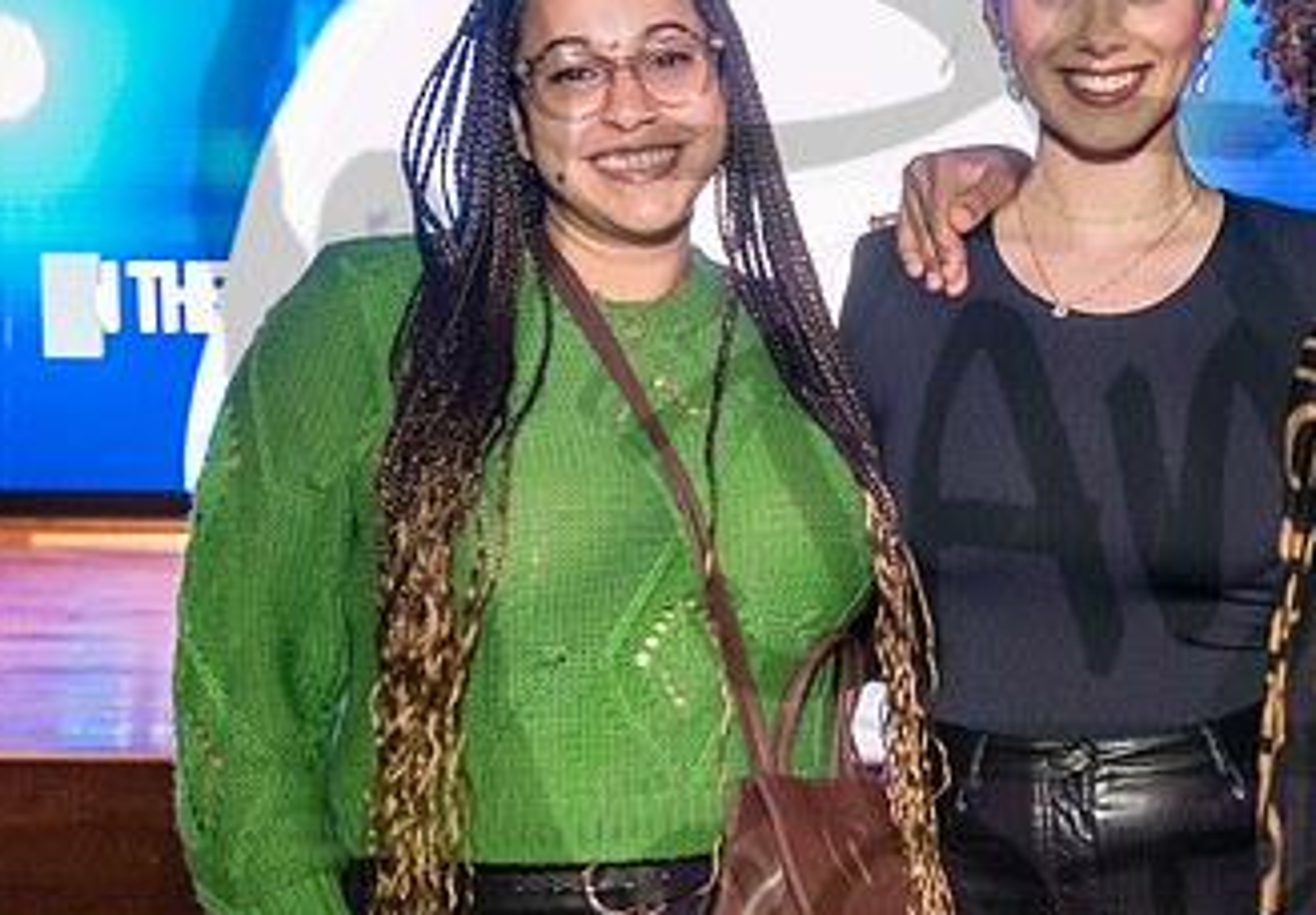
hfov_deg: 28.5
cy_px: 431
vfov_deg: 20.6
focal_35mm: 68
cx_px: 1110
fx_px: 2519
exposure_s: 1/200
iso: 6400
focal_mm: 35
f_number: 3.5
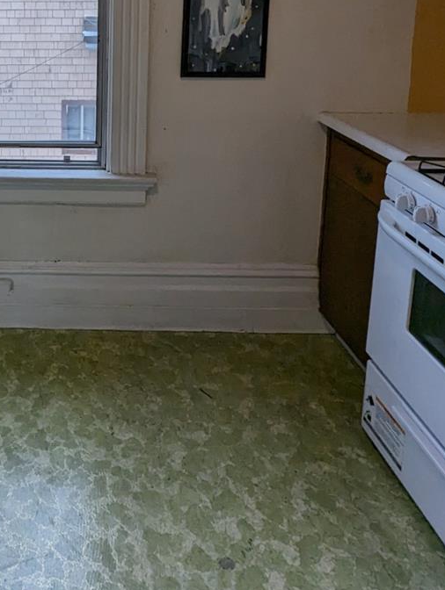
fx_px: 496
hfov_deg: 43.2
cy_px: 36
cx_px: 25
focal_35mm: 29
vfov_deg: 52.4
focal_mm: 1.95
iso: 128
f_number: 2.2
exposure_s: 1/120
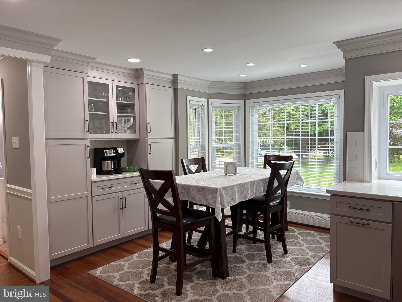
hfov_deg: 67.3
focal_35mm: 26
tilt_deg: -1.9
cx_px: 201
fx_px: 302
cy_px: 151
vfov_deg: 53.1
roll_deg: +0.3
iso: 50
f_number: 1.6
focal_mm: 5.96
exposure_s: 1/120
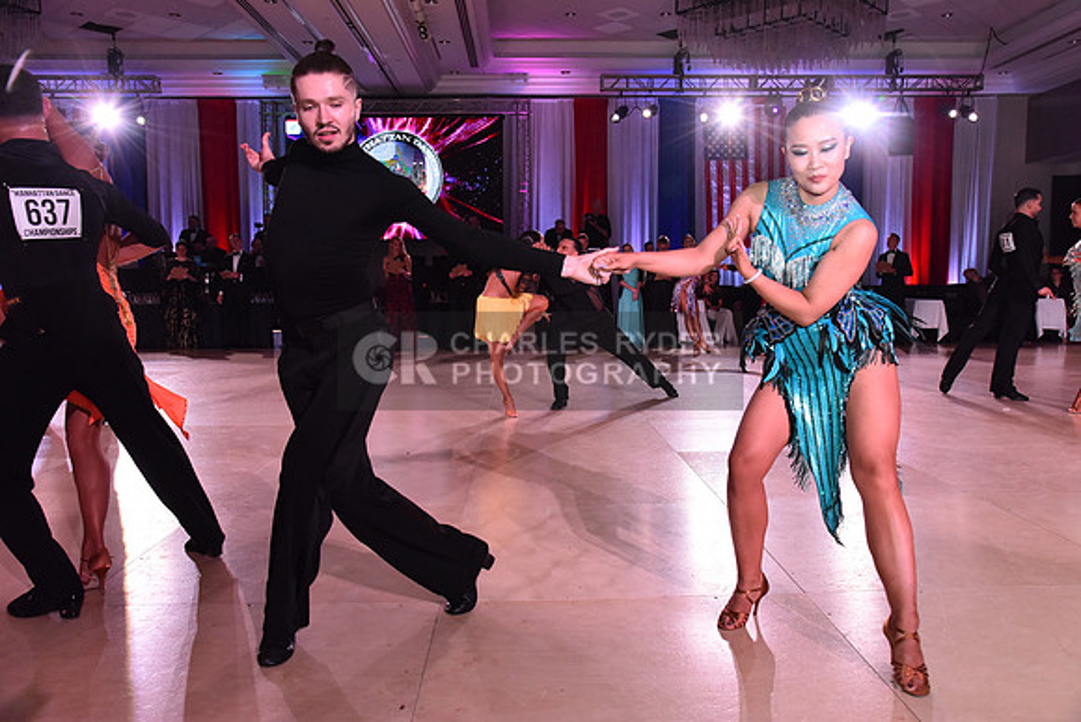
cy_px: 361
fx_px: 901
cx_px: 540
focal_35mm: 30
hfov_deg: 61.9
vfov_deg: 43.6
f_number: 7.1
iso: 2500
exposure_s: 1/320
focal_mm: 30
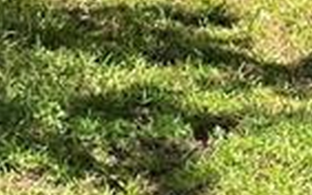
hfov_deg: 9.4
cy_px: -288
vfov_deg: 5.6
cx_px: 208
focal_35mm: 224
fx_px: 1904
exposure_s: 1/978
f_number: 1.8
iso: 25
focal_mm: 3
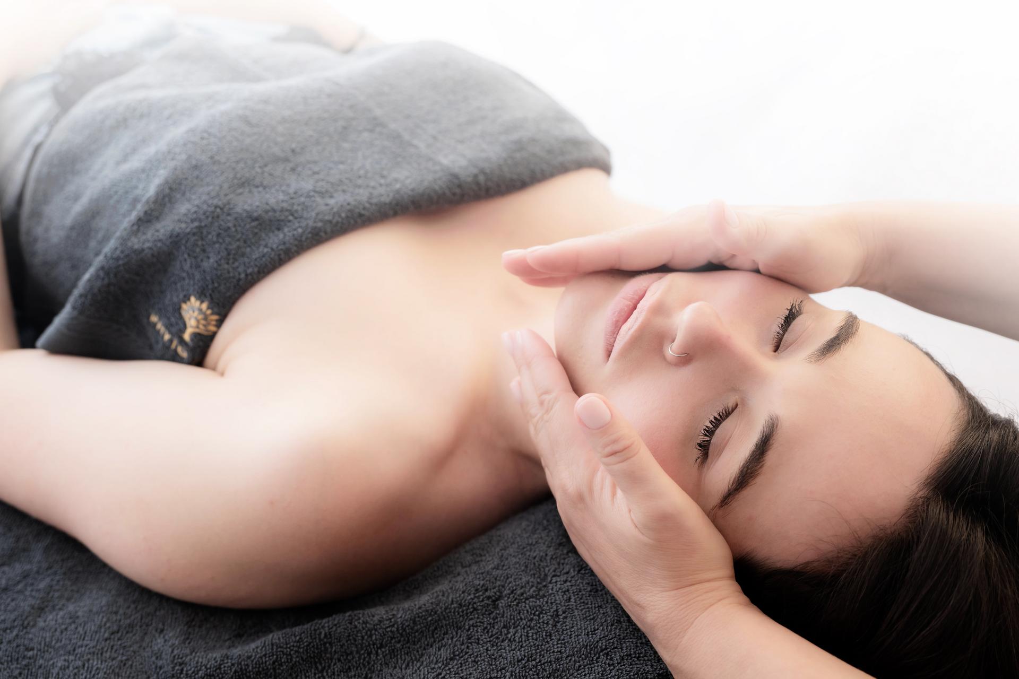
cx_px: 510
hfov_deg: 41.9
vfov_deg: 28.6
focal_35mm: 47
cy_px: 340
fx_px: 1330
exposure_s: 1/60
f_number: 4
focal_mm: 47
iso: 800
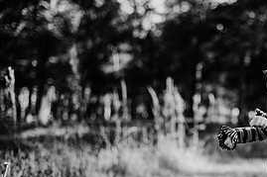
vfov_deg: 12.6
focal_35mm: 108
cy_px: 136
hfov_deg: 18.6
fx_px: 800
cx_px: 248
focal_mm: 50
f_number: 2
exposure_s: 1/1000
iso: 200
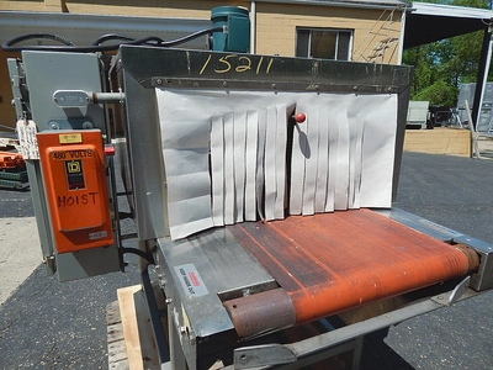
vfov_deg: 58.9
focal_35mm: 23
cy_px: 185
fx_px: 328
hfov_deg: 73.9
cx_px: 246
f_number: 6
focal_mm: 4
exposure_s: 1/640
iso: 125
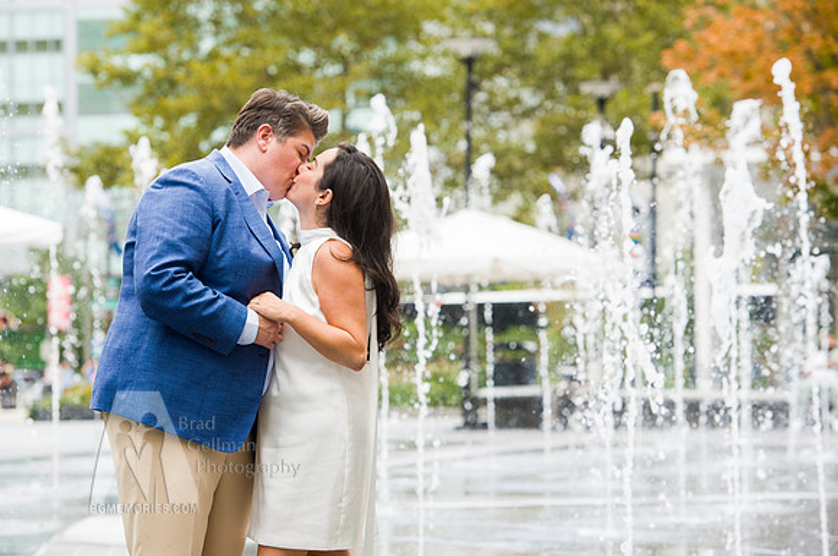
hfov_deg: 14.0
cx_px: 391
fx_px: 3402
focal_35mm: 146
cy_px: 262
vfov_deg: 9.3
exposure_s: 1/320
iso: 800
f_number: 5
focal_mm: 135
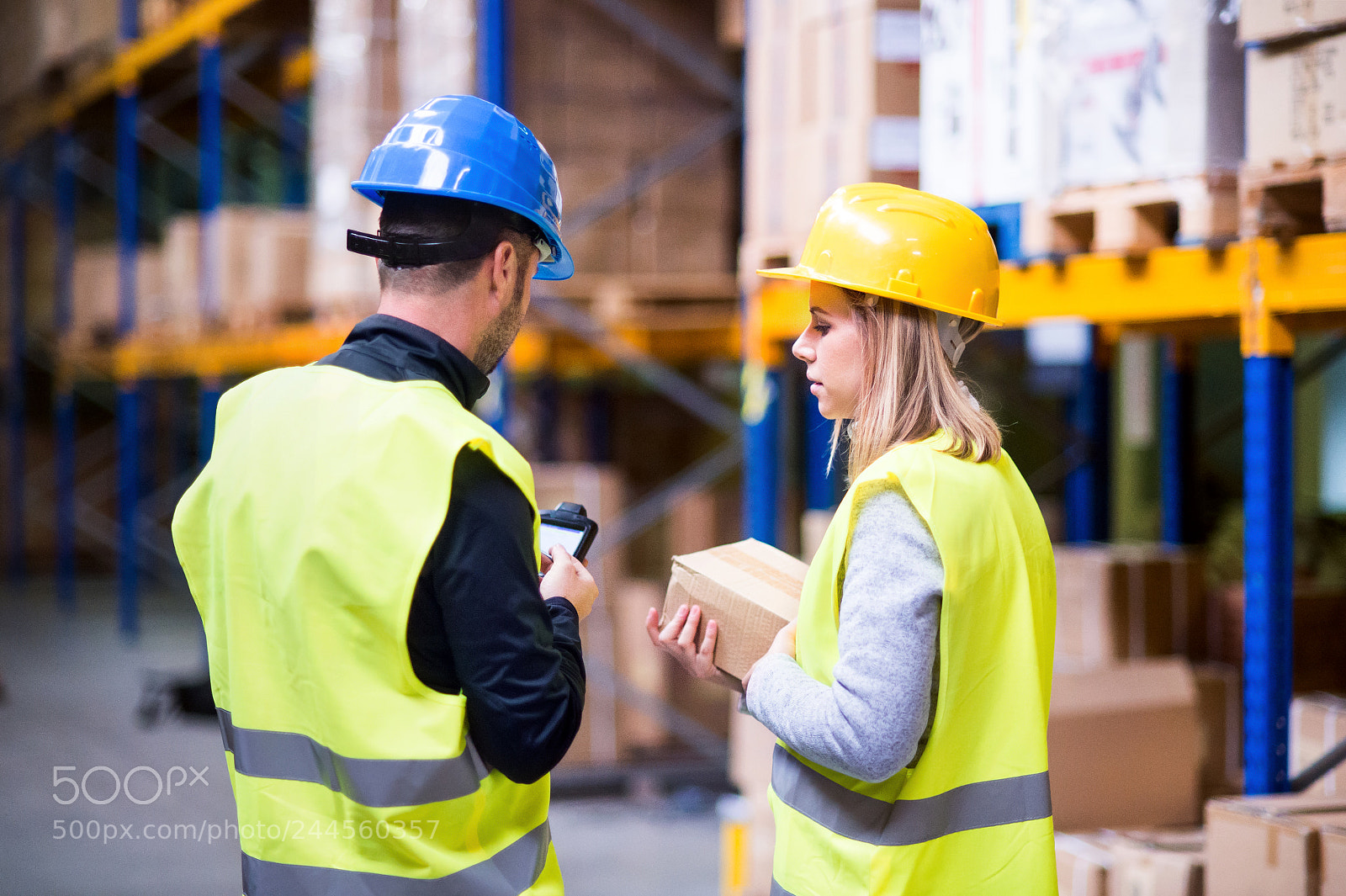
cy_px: 448
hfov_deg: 23.9
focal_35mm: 85
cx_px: 673
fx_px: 3176
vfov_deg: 16.1
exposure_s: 1/640
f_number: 1.8
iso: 3200
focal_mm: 85
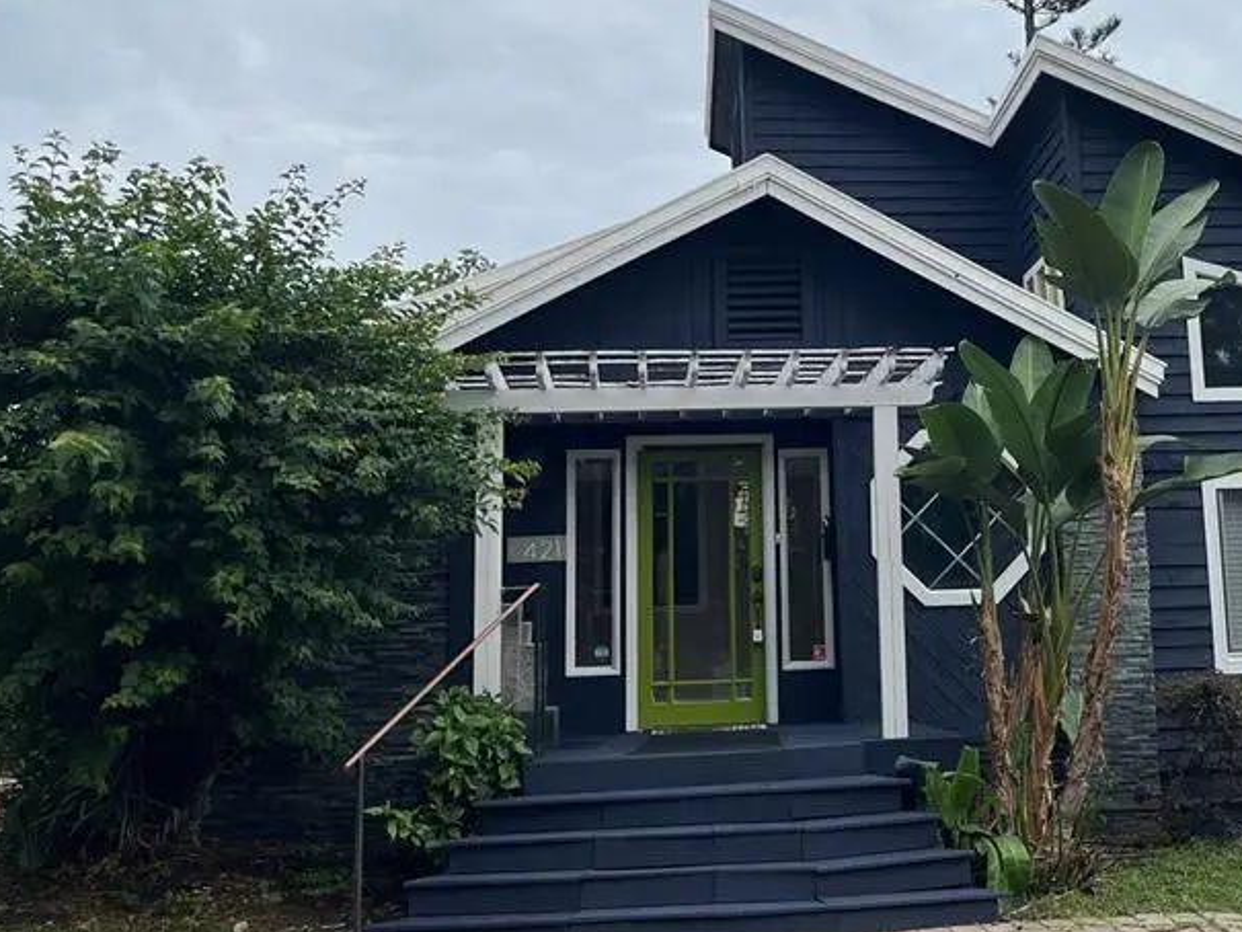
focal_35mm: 44
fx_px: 1579
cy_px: 324
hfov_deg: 41.8
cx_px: 909
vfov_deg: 32.7
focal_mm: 5.1
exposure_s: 1/2137
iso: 50
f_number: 1.6
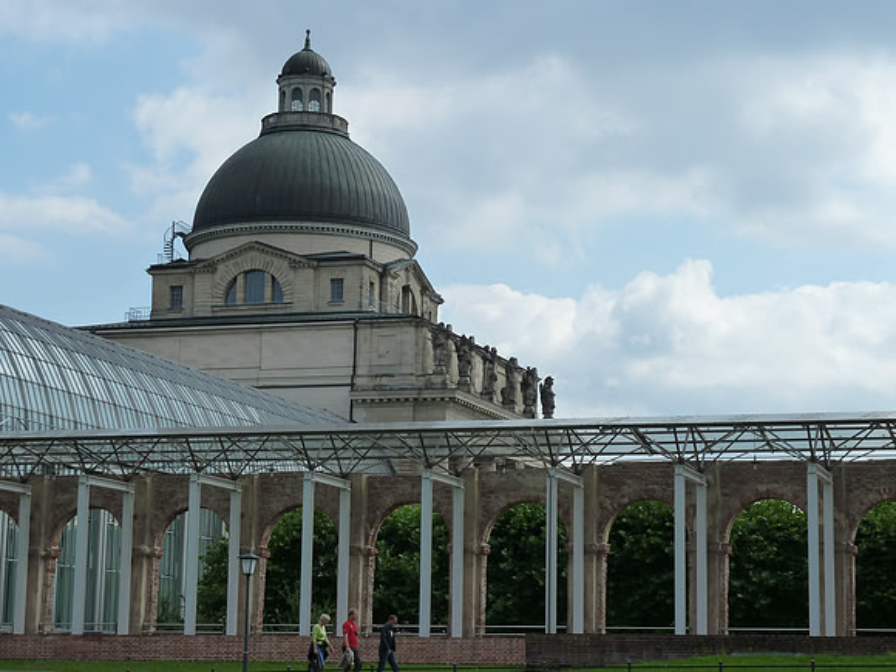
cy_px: 336
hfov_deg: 23.6
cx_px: 448
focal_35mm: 83
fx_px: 2148
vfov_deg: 17.8
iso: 125
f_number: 5
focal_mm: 13.7
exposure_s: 1/400
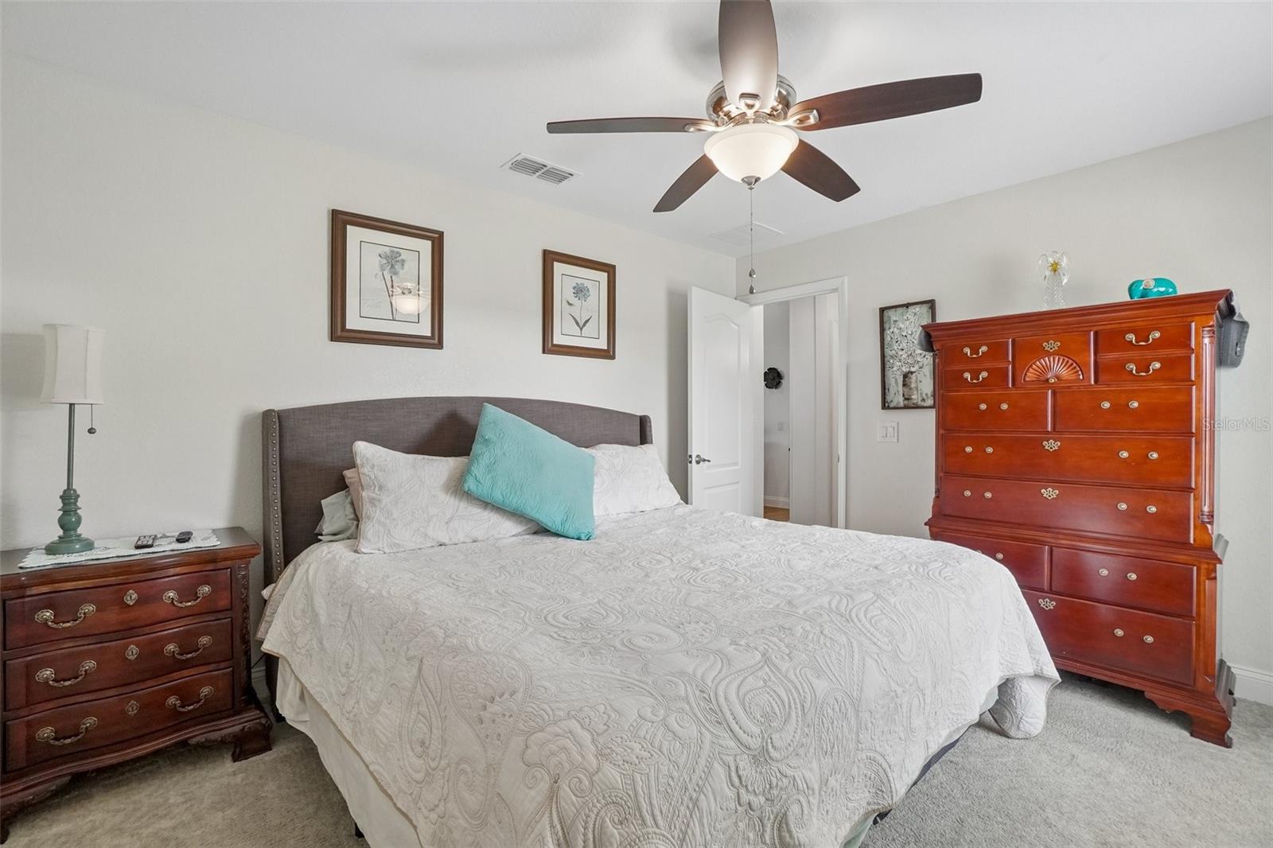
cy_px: 424
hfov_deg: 100.4
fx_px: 530
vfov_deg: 77.3
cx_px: 636
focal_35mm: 15
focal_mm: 10
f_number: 8
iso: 400
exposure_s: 1/30
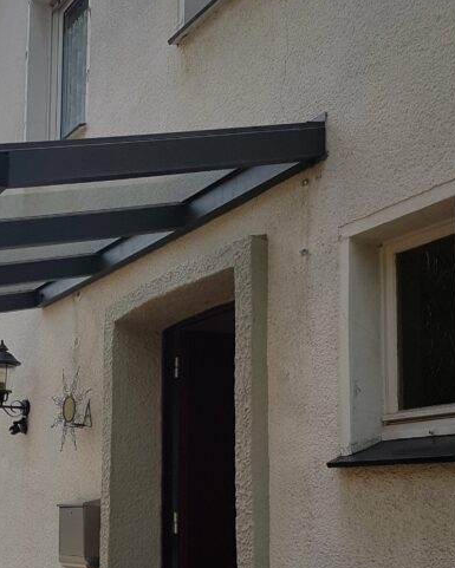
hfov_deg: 27.5
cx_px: 91
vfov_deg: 33.8
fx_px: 909
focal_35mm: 54
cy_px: 443
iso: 40
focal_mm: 4.2
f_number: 1.7
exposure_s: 1/2704
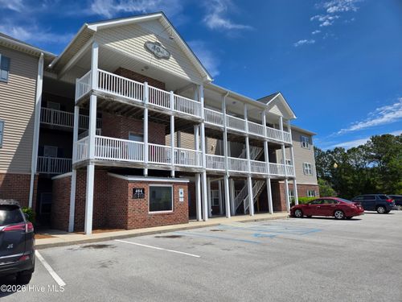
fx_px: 267
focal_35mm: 23
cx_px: 201
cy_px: 151
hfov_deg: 73.9
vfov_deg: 58.9
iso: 25
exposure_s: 1/2359
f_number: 1.8
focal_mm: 5.4
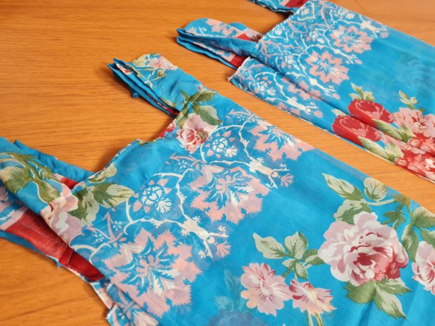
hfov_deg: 67.3
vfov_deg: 53.1
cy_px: 163
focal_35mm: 26
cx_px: 218
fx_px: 327
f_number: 1.8
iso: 250
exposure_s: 1/60
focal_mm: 5.4
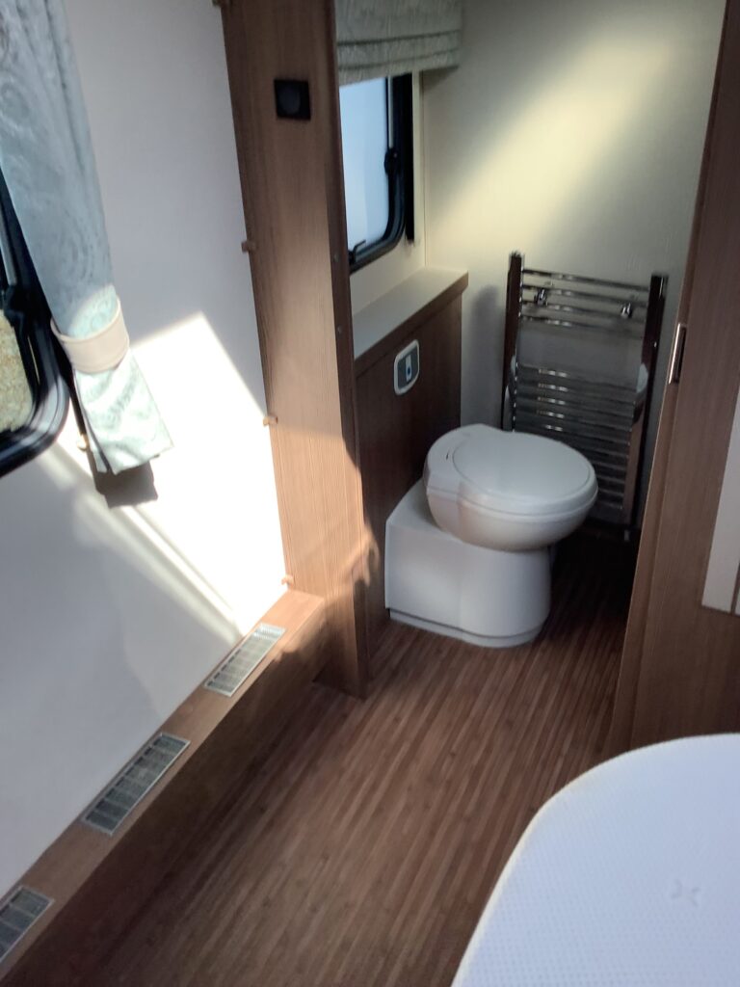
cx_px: 370
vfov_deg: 58.4
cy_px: 494
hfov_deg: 45.4
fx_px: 884
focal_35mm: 31
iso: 25
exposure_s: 1/120
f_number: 2.4
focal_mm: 3.3
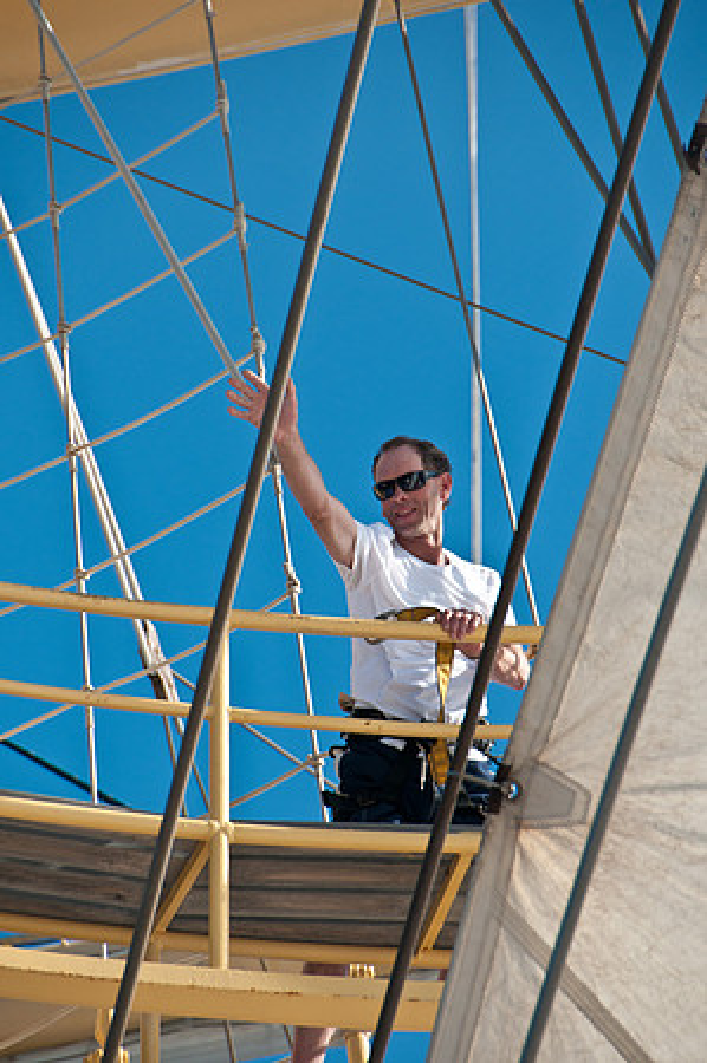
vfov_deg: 6.9
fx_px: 8857
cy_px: 532
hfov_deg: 4.6
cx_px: 354
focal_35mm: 300
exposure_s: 1/800
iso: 200
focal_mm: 200
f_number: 6.3
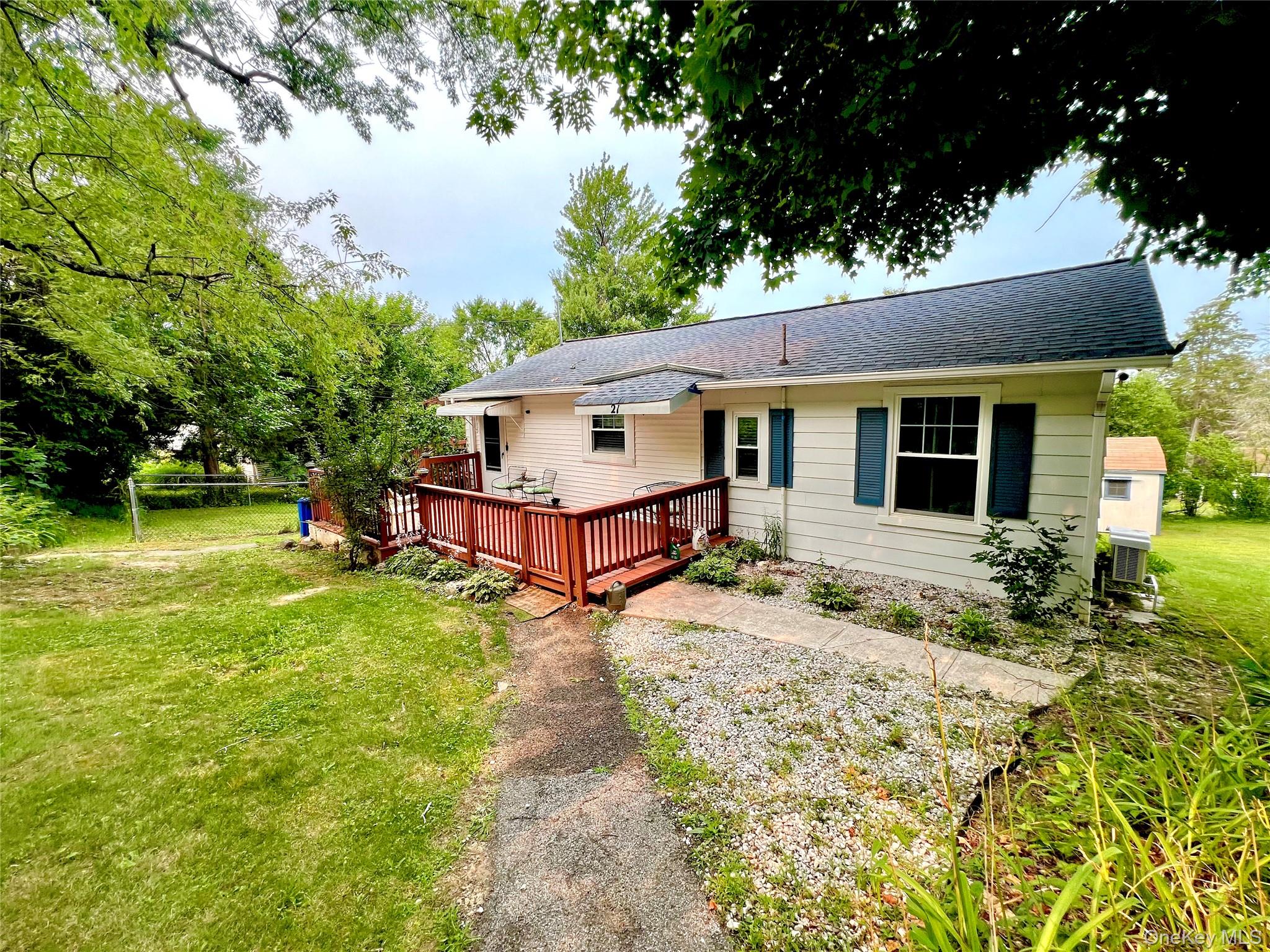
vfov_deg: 89.9
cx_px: 635
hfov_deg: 106.2
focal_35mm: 13
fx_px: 477
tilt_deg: -8.2
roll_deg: +0.4
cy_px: 476
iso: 32
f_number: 1.8
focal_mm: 1.57
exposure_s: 1/266
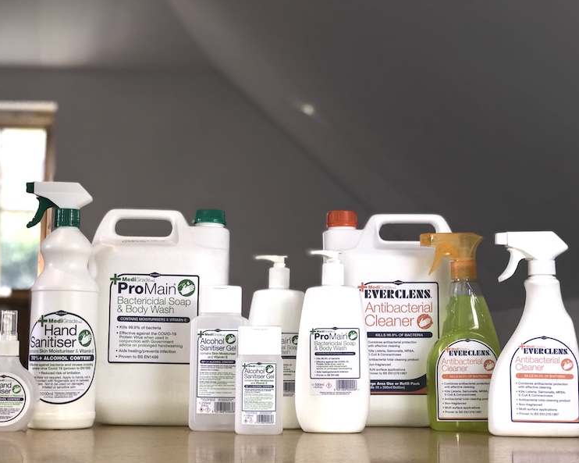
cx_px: 283
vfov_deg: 25.4
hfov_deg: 31.5
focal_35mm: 60
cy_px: 232
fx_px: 1028
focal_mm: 6.6
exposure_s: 1/50
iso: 25
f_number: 2.8
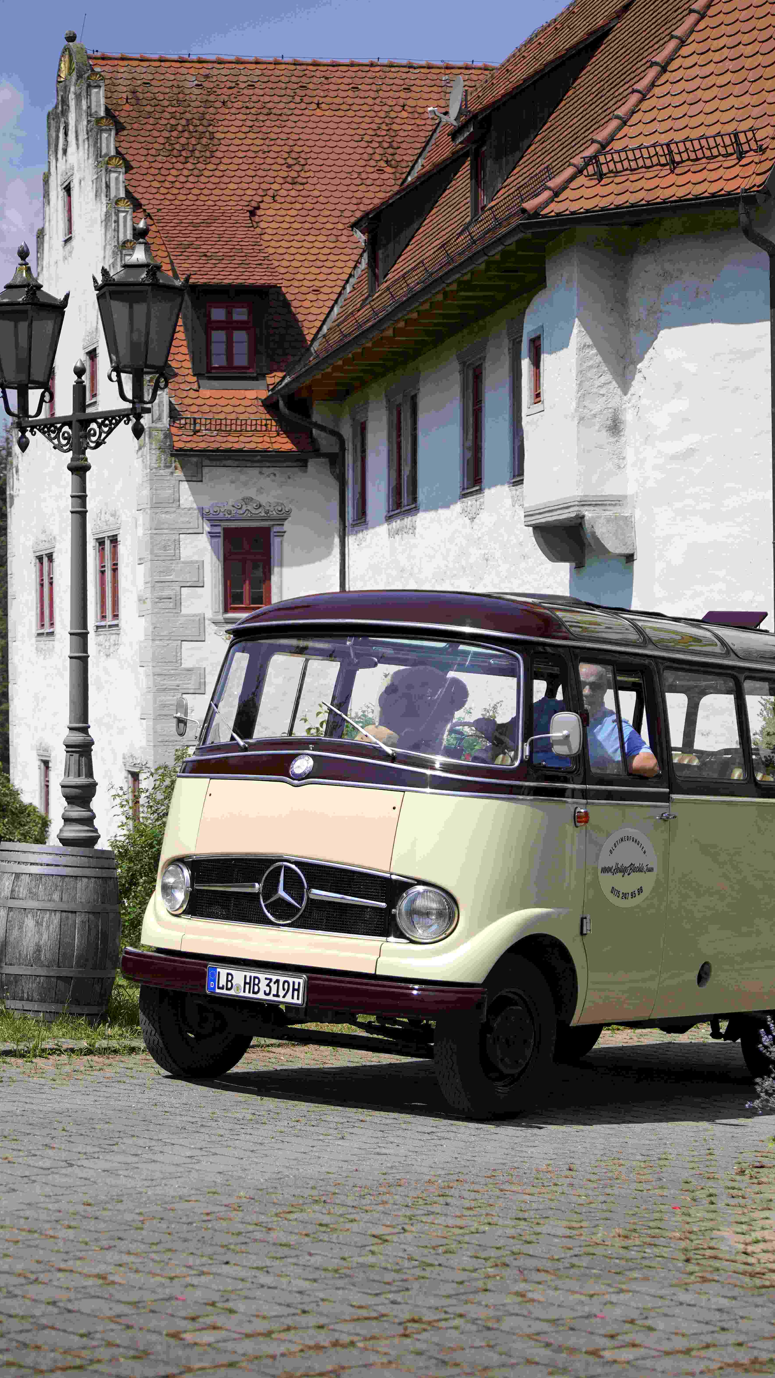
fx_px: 2265
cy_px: 689
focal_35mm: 62
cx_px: 383
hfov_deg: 19.4
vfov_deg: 33.8
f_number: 2.2
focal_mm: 39
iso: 100
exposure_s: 1/8000
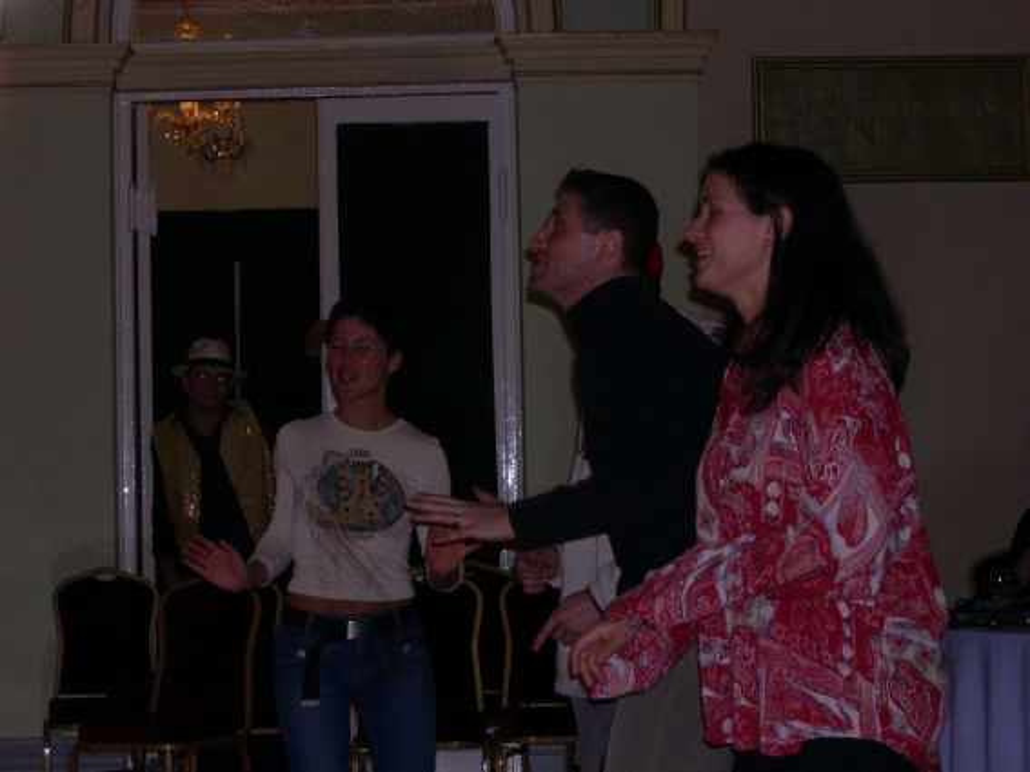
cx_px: 515
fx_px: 2886
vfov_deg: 15.2
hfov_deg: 20.2
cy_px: 386
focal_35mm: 97
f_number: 4.6
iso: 400
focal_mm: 20.5
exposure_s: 1/60
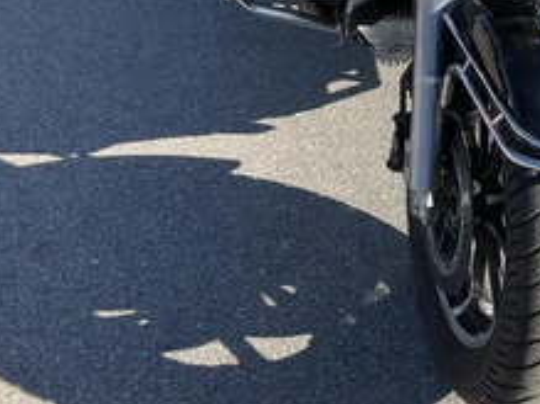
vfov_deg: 27.1
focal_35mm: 53
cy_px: 103
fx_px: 826
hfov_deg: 34.4
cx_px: 473
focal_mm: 3
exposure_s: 1/898
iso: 25
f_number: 1.8
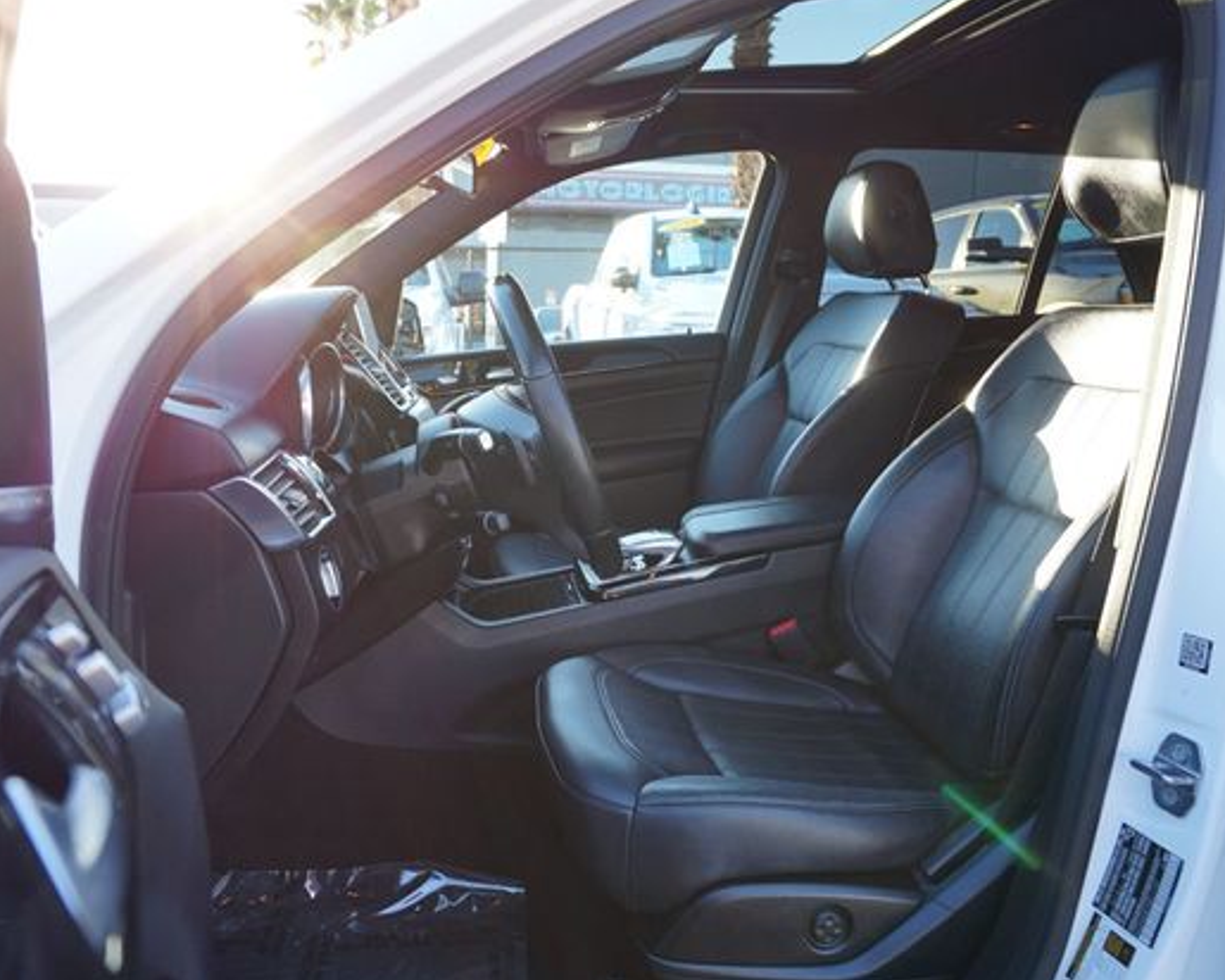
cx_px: 588
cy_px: 488
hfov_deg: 62.2
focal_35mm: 28
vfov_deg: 51.5
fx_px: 1015
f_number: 4
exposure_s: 1/60
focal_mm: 16
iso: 125
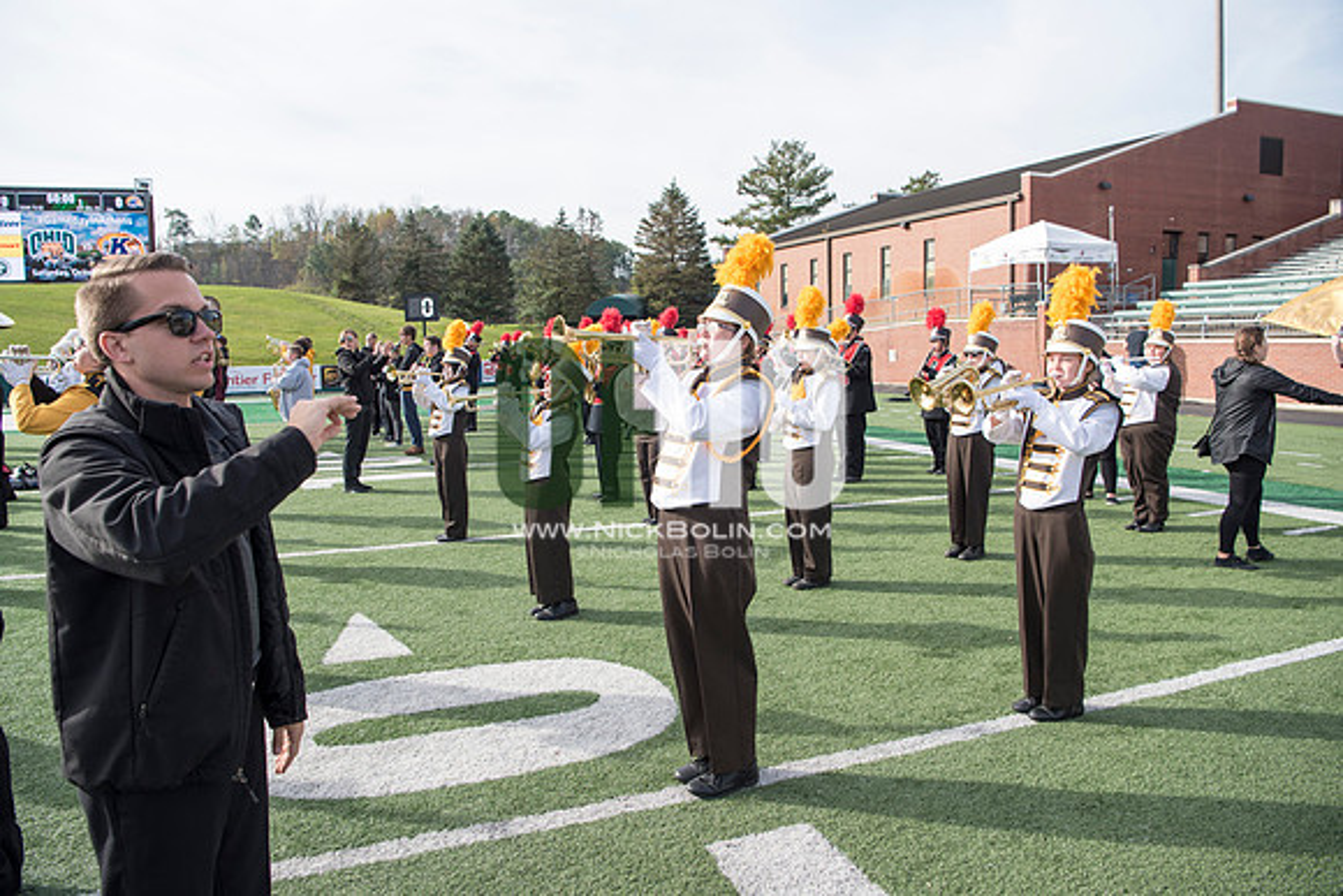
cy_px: 448
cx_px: 672
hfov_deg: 73.7
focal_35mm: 24
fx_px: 896
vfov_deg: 53.2
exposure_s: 1/800
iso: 250
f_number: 5
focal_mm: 24
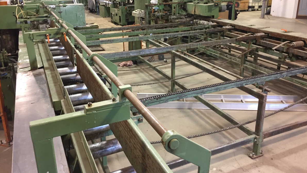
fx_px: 260
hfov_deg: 61.0
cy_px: 66
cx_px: 154
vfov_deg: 36.5
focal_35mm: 32
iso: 125
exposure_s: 1/30
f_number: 2.2
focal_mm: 4.15
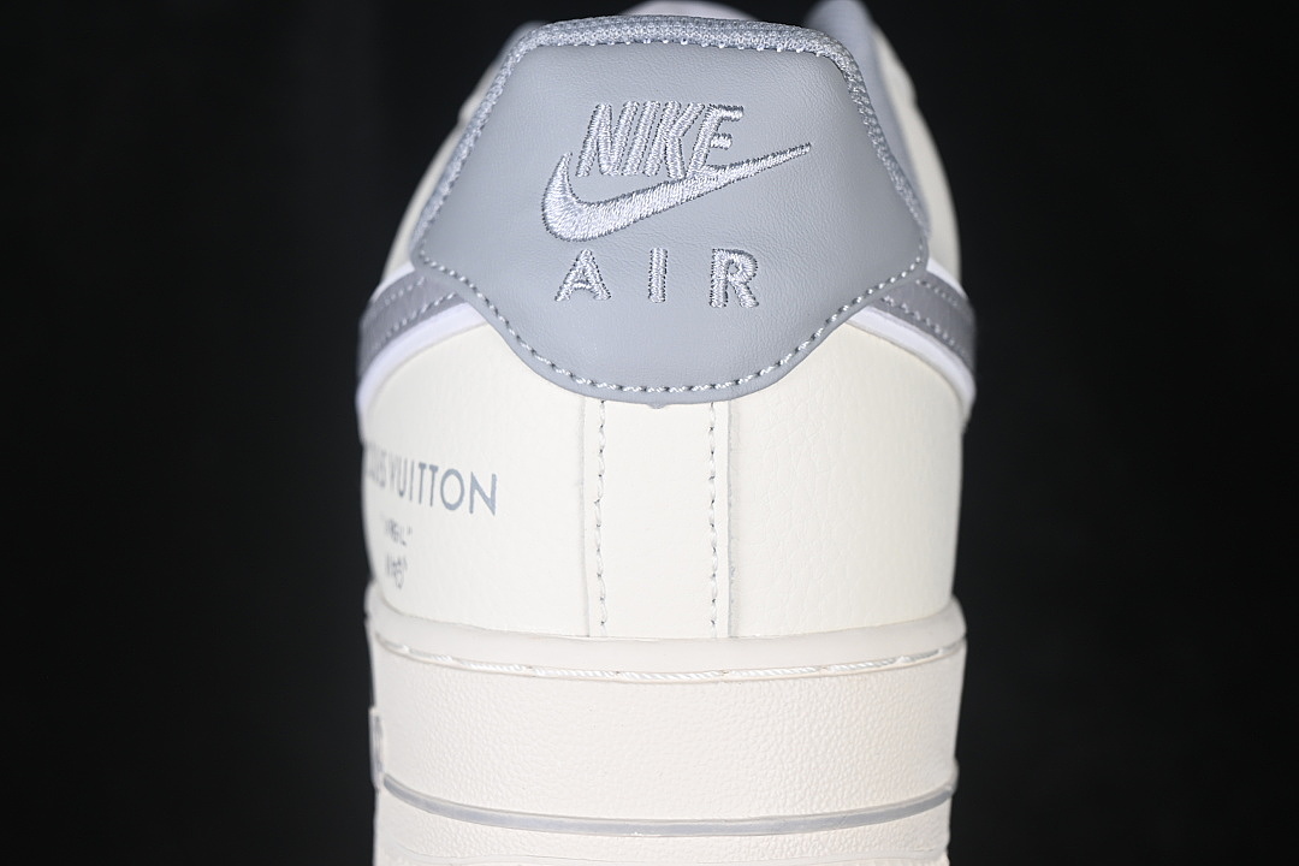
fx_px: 2706
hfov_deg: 27.0
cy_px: 433
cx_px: 650
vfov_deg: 18.2
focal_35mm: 75
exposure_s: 1/80
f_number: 7.1
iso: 160
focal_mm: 50
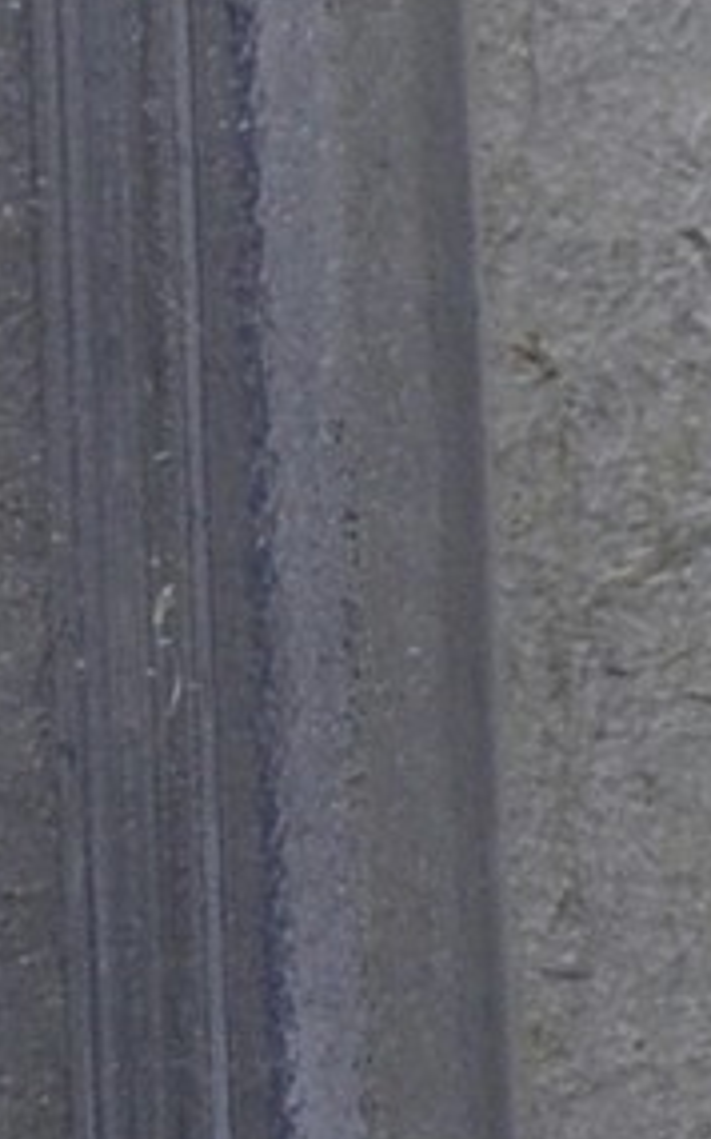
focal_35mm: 448
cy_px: 1990
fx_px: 13896
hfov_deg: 2.9
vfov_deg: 4.6
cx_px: -1578
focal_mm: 34
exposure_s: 1/250
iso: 400
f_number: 14
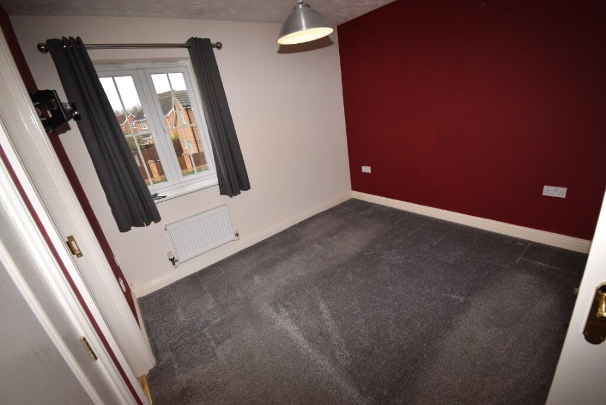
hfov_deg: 100.4
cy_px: 202
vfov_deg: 77.4
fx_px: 253
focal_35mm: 15
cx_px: 303
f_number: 6.3
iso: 640
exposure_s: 1/60
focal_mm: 10
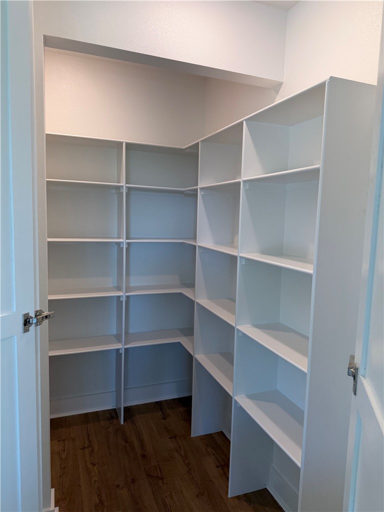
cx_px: 192
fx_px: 355
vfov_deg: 71.6
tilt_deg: -5.9
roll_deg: -0.8
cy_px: 256
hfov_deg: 56.8
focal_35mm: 24
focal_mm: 6.76
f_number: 1.78
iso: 80
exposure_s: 1/120
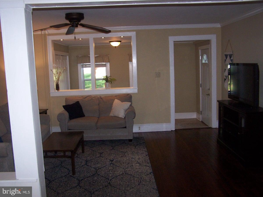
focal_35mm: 38
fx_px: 289
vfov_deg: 37.7
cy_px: 98
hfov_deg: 49.0
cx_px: 132
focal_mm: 6.3
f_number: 2.8
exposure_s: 1/60
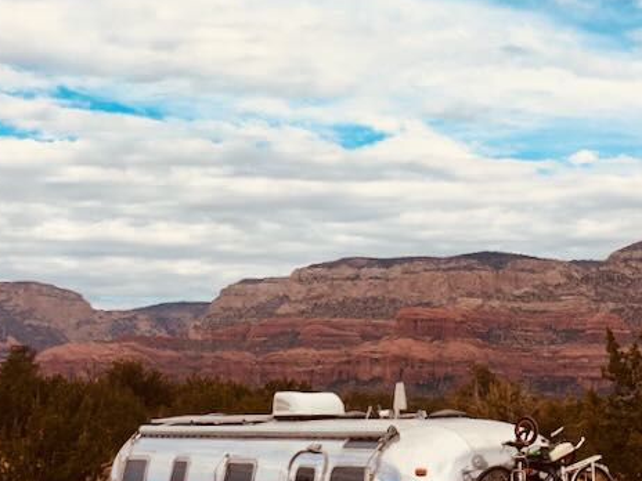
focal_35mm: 80
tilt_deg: +8.4
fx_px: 1484
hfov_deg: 24.4
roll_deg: -1.2
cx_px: 289
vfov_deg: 18.3
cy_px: 120
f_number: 2.2
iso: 25
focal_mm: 4.15
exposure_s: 1/1789
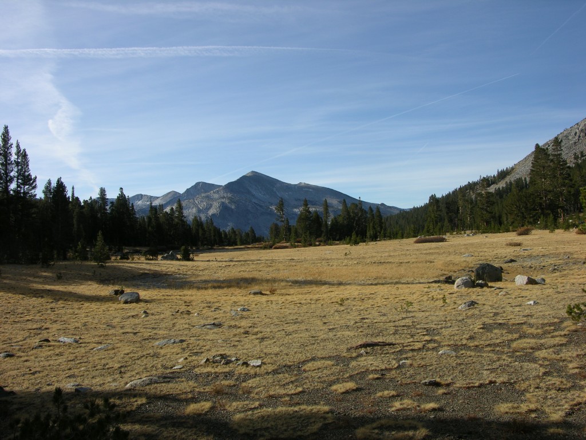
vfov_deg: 40.7
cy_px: 220
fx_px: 593
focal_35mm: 35
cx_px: 293
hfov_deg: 52.6
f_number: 6.3
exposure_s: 1/250
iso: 50
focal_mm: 8.9
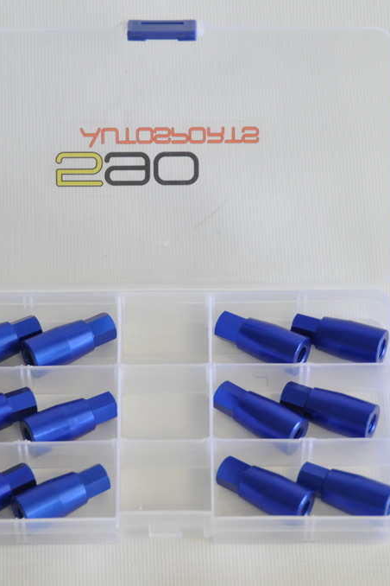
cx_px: 190
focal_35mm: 170
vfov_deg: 12.1
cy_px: 293
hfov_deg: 8.1
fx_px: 2758
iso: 800
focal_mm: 75
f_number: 5
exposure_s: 1/40
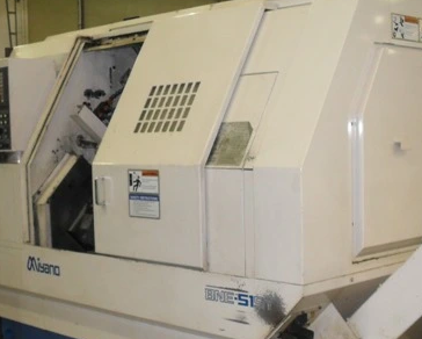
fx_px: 750
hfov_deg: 31.4
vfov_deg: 25.3
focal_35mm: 60
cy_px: 233
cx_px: 221
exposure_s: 1/45
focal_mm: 6.3
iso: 200
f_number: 3.2
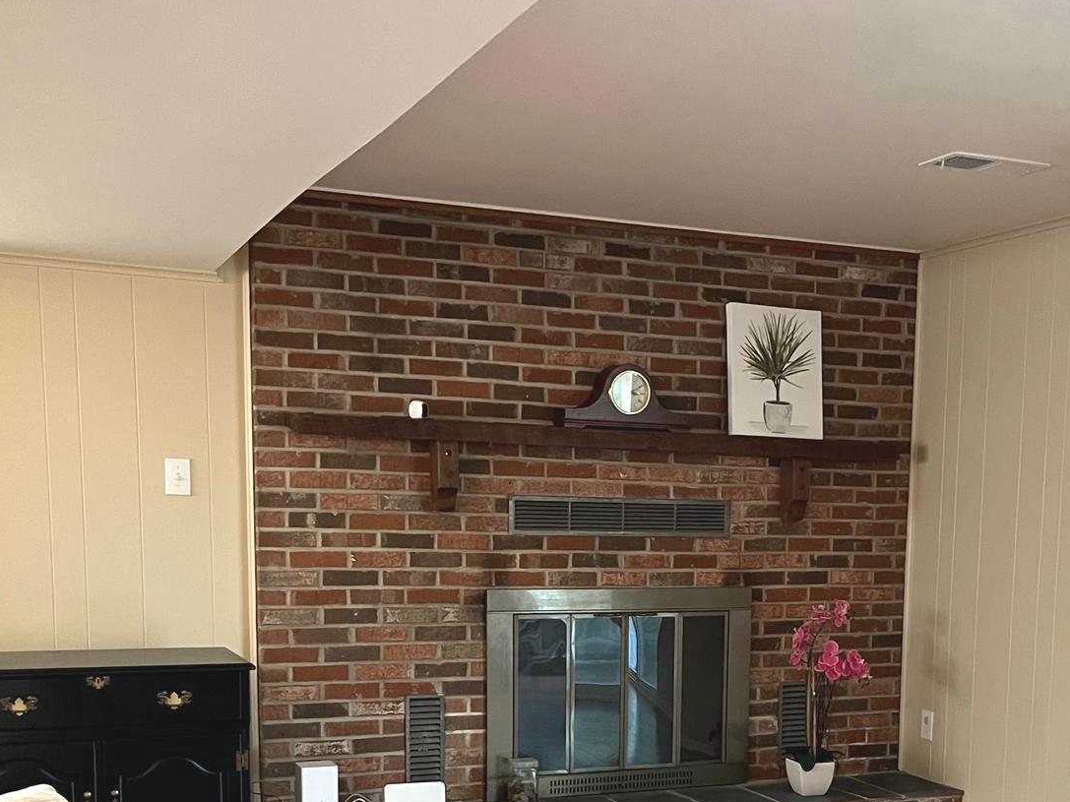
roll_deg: -1.4
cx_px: 728
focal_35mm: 49
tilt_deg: -8.2
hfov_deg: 38.4
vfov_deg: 28.6
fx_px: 1514
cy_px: 713
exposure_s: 1/60
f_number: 1.6
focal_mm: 5.1
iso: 500
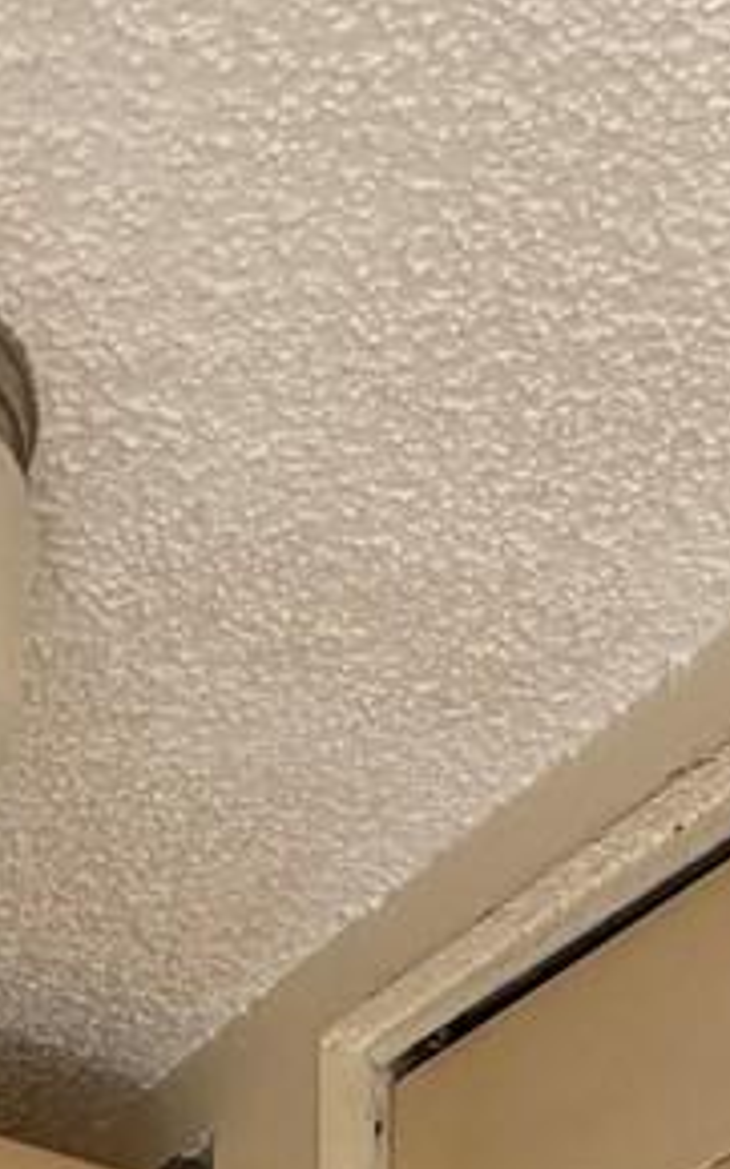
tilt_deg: -5.9
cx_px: -44
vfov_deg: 18.5
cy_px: 2217
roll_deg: -0.2
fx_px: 2613
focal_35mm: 82
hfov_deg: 15.5
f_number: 2.2
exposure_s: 1/121
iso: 125
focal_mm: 2.22
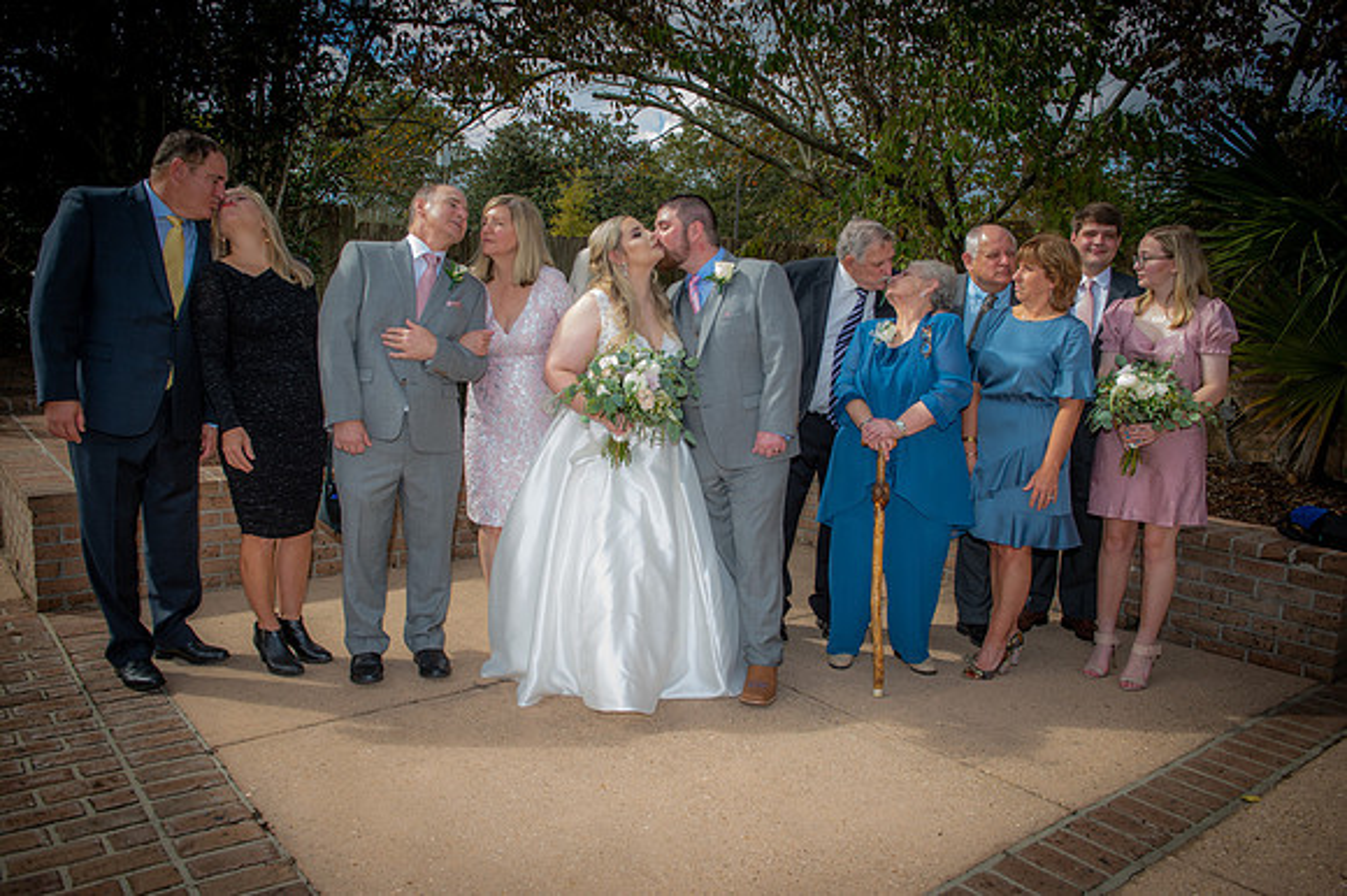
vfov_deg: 46.4
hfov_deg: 65.5
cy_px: 448
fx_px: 1047
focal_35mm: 28
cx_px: 674
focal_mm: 28
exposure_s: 1/160
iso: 50
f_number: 5.6
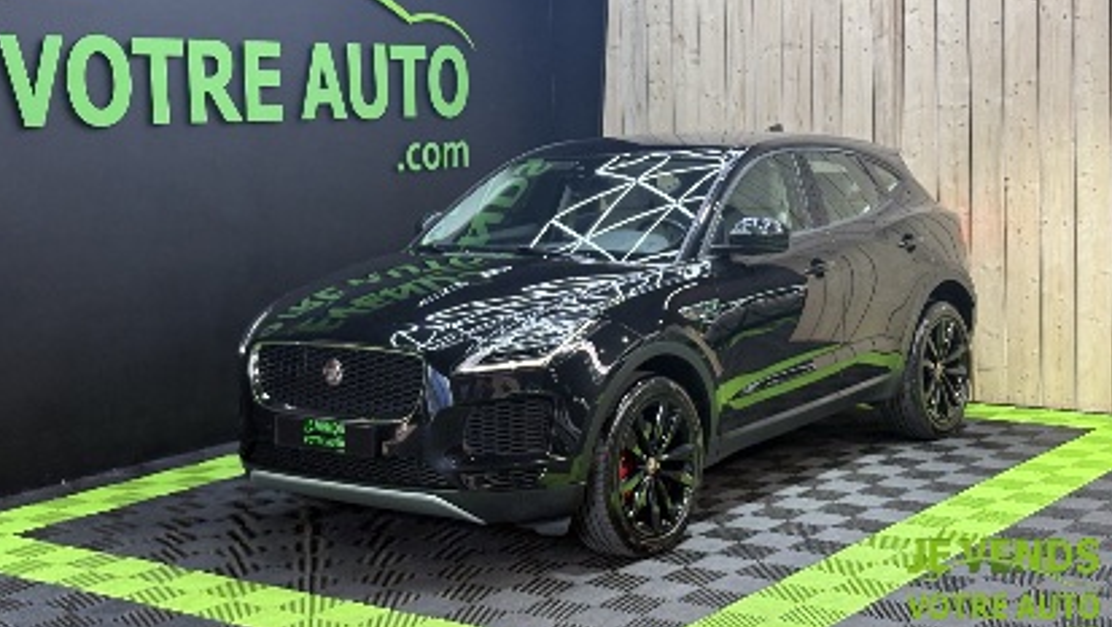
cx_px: 555
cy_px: 221
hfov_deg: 36.6
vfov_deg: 21.1
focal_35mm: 57
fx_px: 1682
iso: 25
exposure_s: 1/50
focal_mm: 5.96
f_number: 1.6
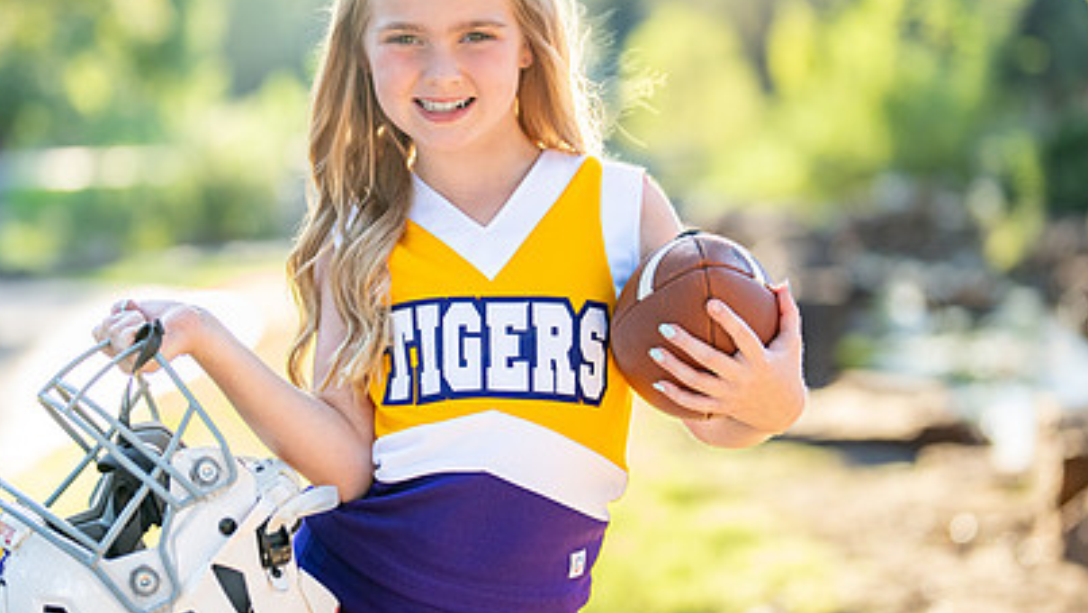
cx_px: 536
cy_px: 294
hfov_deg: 23.9
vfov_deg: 13.6
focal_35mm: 89
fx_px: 2568
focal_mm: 50
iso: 250
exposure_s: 1/800
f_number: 1.2
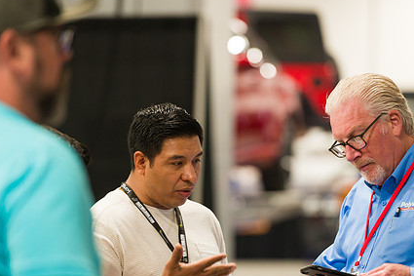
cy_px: 158
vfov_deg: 5.0
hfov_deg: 7.5
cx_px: 231
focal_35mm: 273
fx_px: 3138
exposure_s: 1/125
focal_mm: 200
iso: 2000
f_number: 3.2
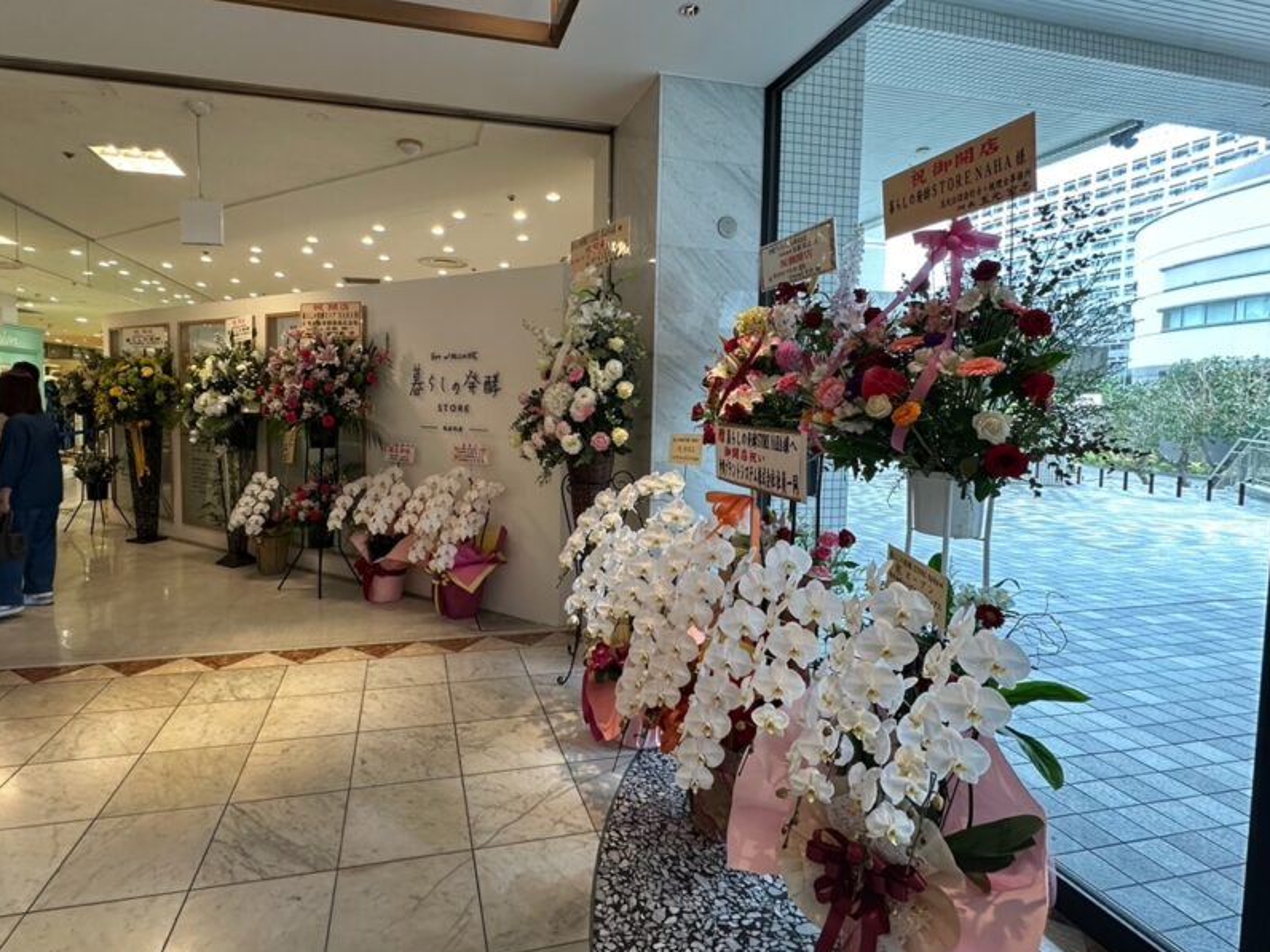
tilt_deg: -3.0
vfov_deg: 71.4
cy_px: 434
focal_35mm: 18
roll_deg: -0.8
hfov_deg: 87.4
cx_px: 558
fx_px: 660
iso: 125
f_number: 2.2
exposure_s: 1/101
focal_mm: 2.22
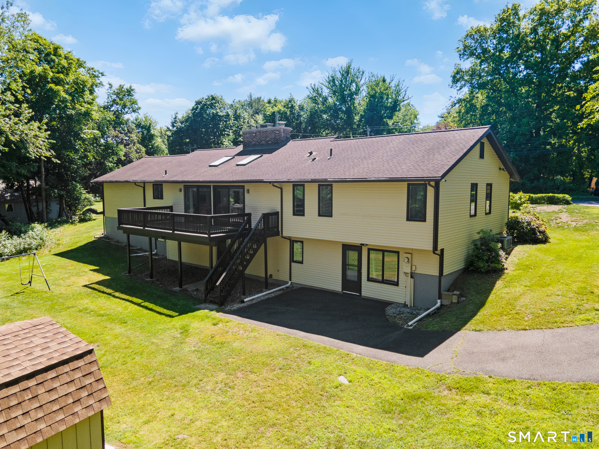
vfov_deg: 56.8
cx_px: 300
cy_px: 224
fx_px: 415
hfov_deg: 71.6
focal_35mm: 24
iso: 100
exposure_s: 1/500
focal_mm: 4.5
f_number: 2.8
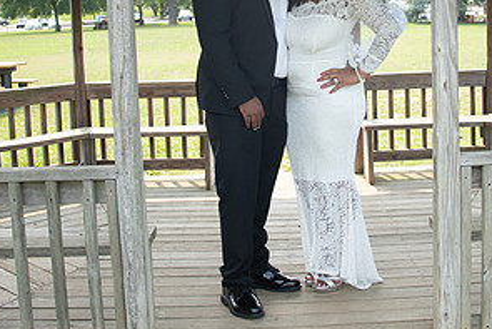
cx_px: 325
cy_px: 69
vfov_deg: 23.5
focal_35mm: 57
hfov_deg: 34.7
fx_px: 779
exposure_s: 1/1600
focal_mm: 28
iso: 800
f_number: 3.7
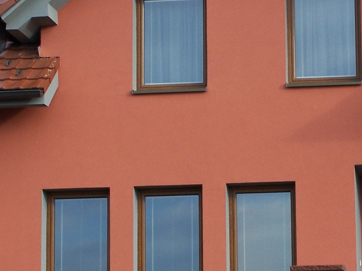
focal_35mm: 162
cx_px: 360
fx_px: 1694
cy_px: 125
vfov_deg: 9.2
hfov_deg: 12.1
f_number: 3.2
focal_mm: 11.1
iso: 80
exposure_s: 1/320
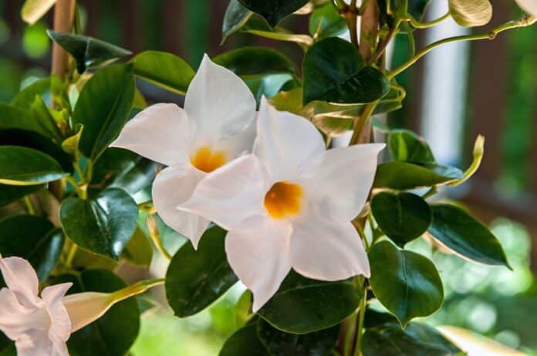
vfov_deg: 13.0
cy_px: 178
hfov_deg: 19.5
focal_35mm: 105
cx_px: 268
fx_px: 1564
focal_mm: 70
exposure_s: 1/200
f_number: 5
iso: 200
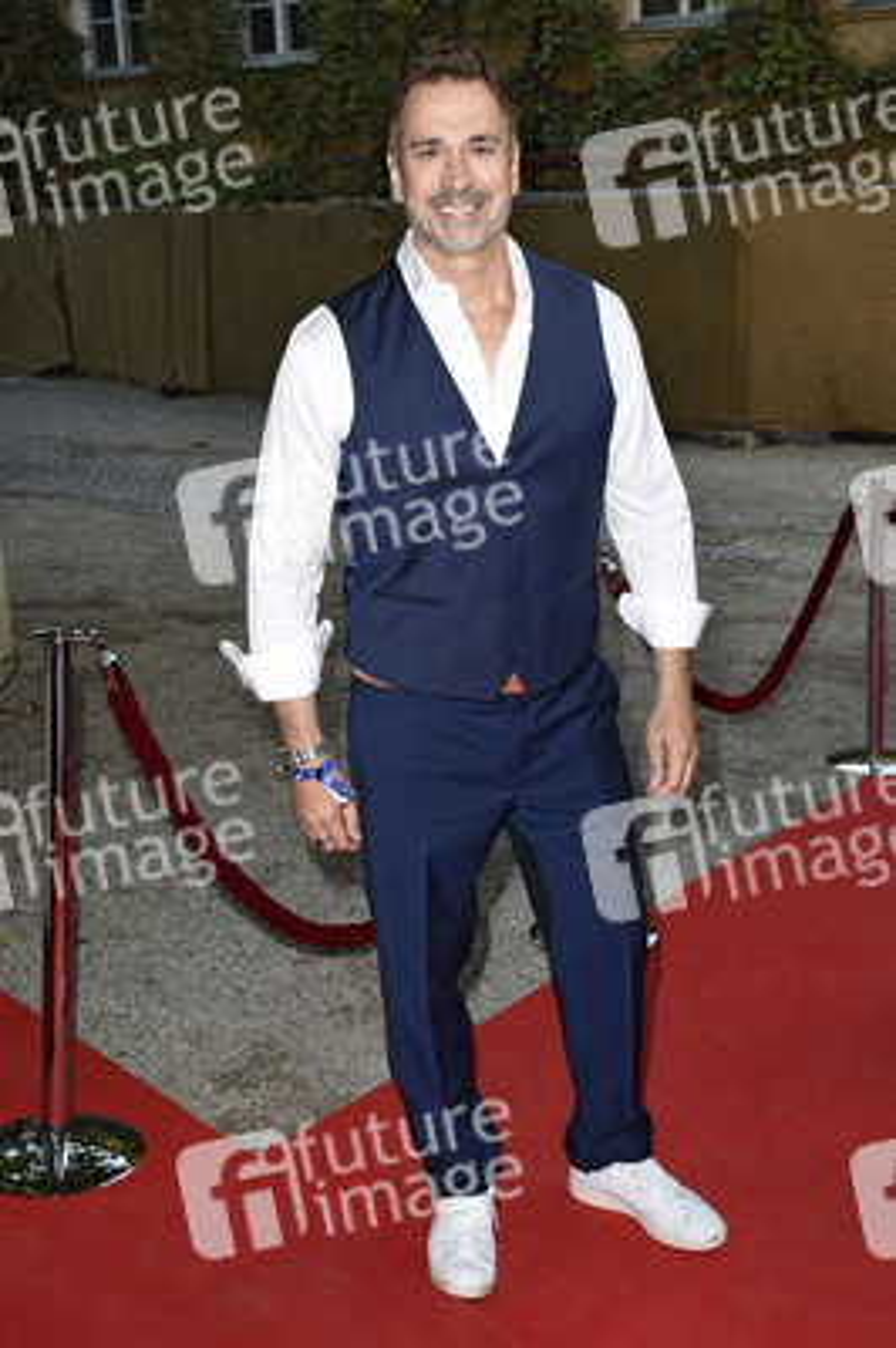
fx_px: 1458
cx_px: 448
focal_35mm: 39
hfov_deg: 34.2
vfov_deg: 49.6
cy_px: 674
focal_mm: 26
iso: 320
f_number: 6.3
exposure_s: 1/160
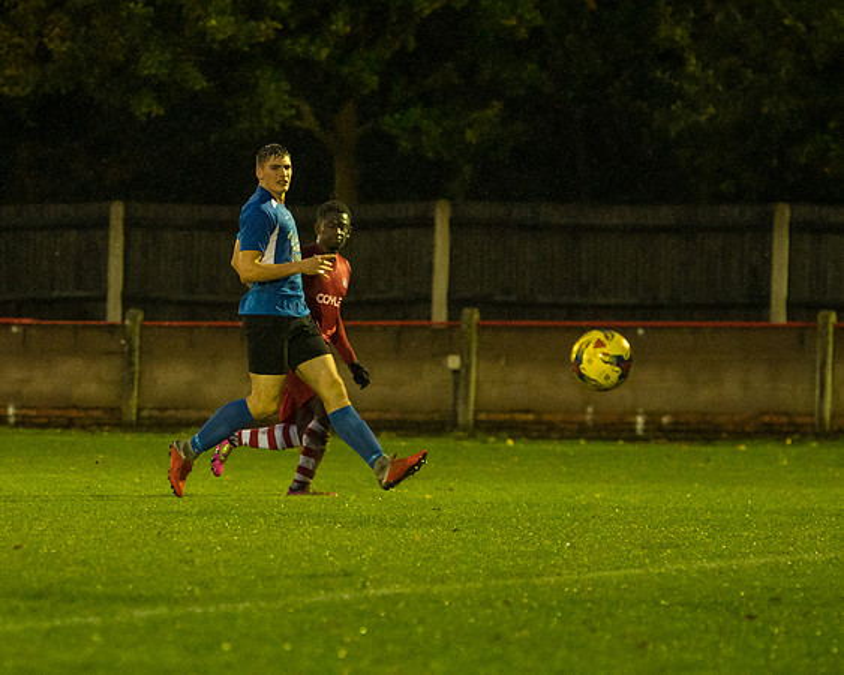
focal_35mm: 273
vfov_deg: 5.7
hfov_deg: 7.1
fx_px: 6815
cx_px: 219
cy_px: 401
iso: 5000
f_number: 2.8
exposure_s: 1/1000
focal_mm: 140
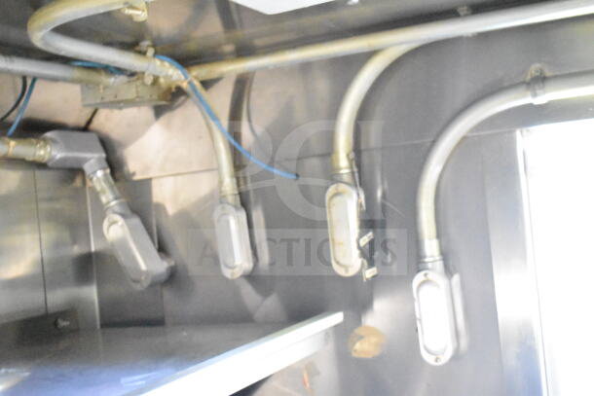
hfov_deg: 36.9
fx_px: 891
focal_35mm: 54
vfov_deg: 25.1
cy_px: 198
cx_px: 297
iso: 25600
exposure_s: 1/15
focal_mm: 36
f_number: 4.8
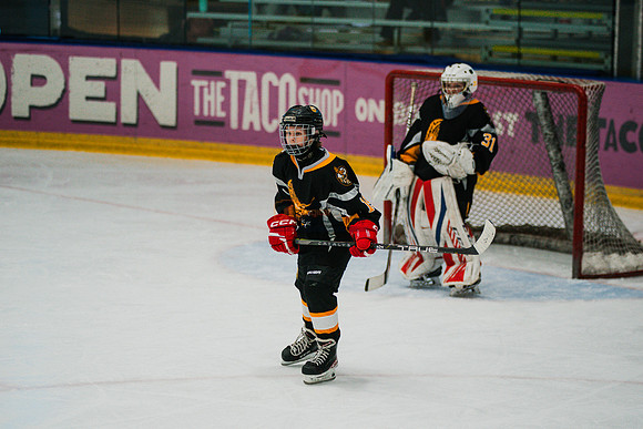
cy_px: 214
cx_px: 322
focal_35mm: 148
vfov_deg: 9.3
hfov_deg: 13.9
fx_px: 2644
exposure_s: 1/2000
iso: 3200
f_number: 3.2
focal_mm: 148
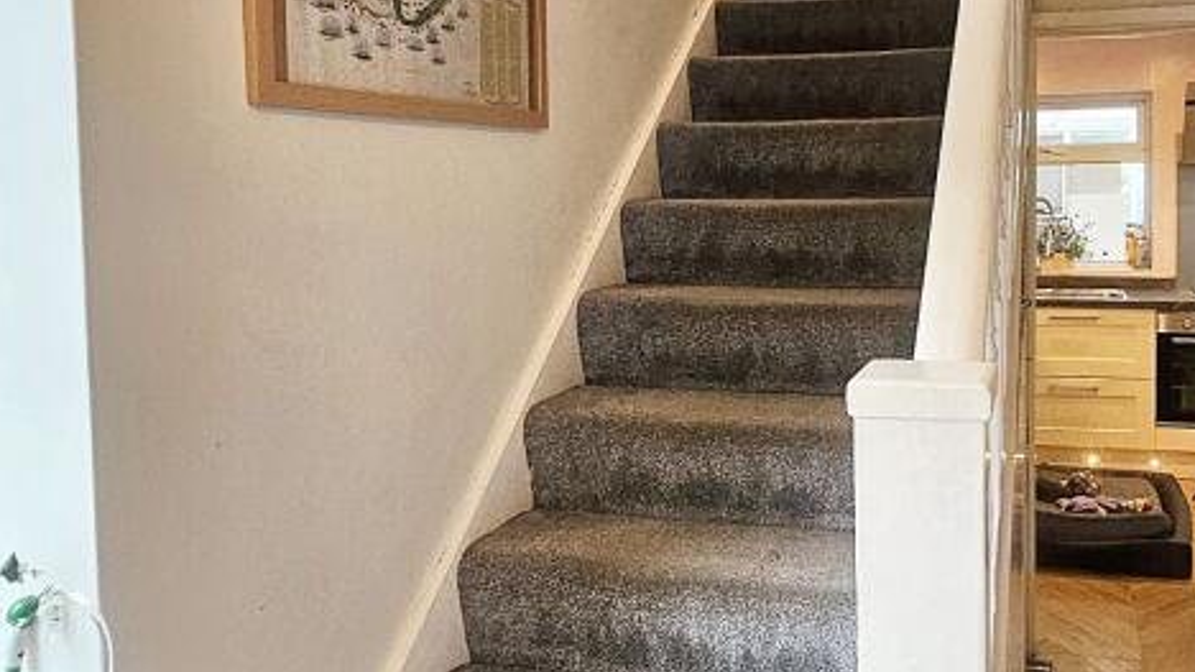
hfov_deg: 61.5
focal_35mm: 31
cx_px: 774
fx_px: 982
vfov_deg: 37.6
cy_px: 266
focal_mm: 2.2
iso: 250
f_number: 2.2
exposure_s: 1/71
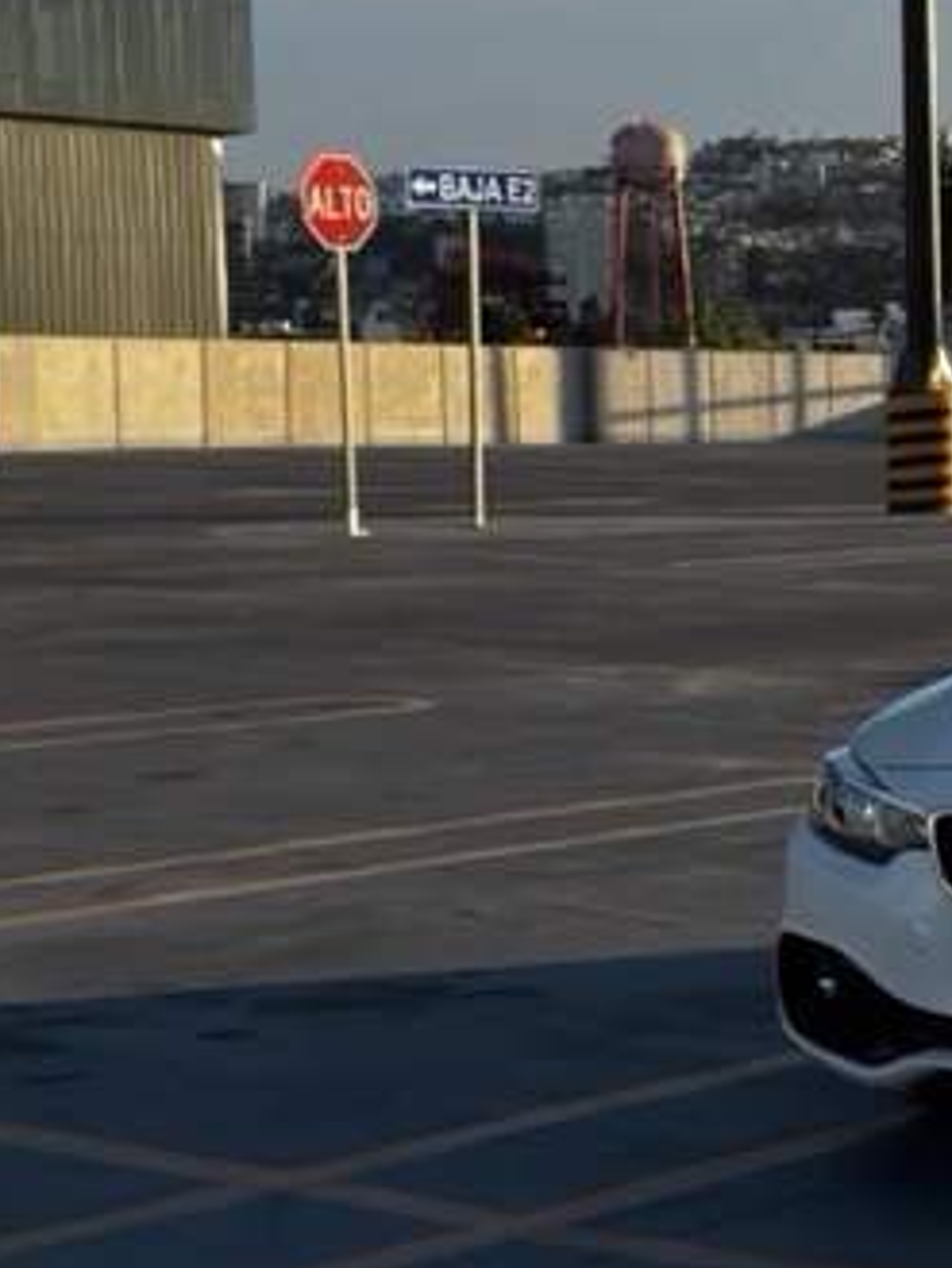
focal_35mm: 102
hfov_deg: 13.4
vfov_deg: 19.2
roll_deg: -0.1
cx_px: 1573
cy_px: 798
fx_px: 3738
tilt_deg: -5.7
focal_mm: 6.76
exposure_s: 1/6024
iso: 100
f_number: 1.78
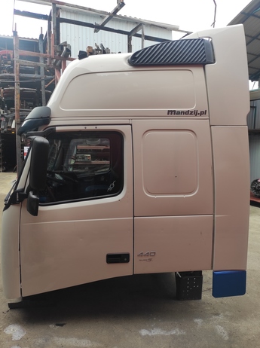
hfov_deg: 52.9
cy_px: 172
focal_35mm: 26
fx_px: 261
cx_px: 129
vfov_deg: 67.4
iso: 100
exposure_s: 1/178
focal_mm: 5.43
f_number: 1.89
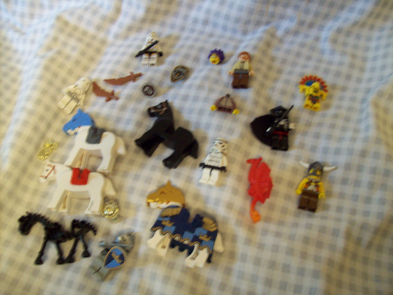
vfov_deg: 39.6
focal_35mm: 36
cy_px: 148
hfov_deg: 51.4
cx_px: 196
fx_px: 409
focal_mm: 6
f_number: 2.7
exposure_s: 1/8
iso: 193
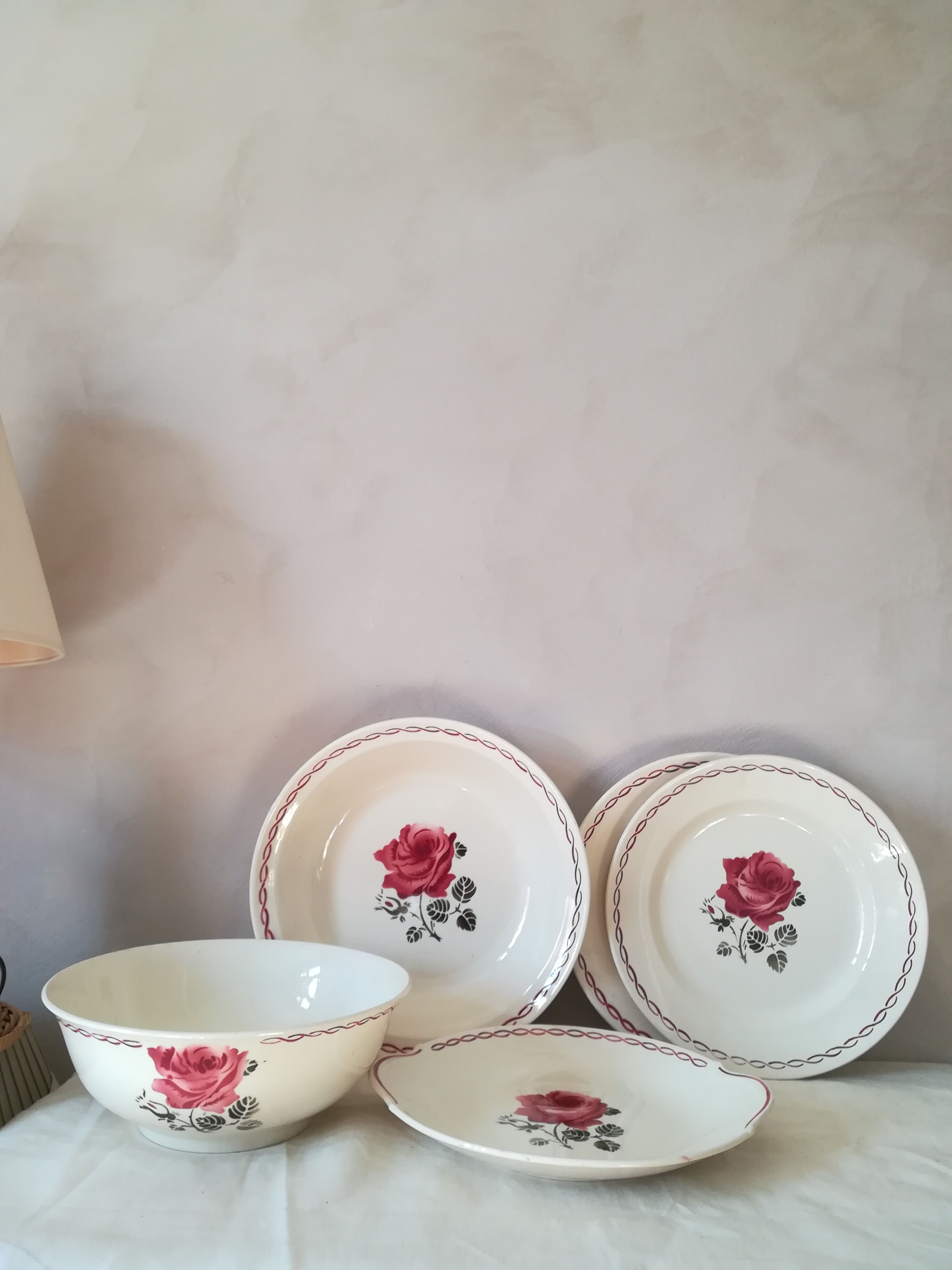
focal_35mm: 26
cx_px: 476
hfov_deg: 53.1
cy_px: 635
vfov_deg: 67.3
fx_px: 953
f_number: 2.2
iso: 100
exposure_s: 1/33.3
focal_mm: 3.83
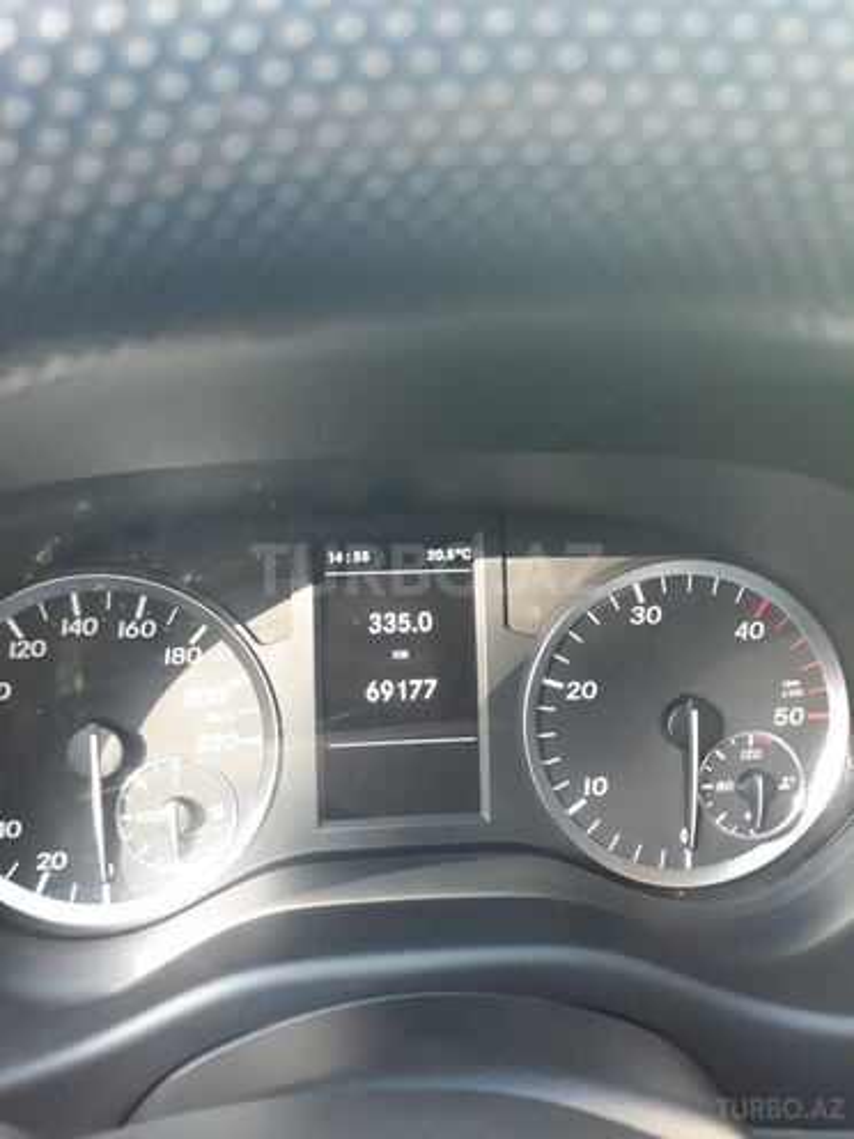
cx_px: 427
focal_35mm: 27
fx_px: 888
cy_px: 570
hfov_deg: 51.4
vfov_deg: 65.3
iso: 125
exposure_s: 1/33
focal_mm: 3.6
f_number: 1.9
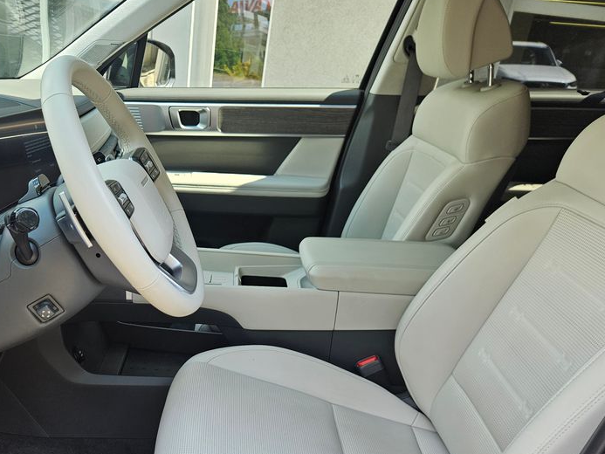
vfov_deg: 40.9
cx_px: 228
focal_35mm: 34
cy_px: 327
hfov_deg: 53.4
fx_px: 594
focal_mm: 5.4
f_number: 1.8
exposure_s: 1/180
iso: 40
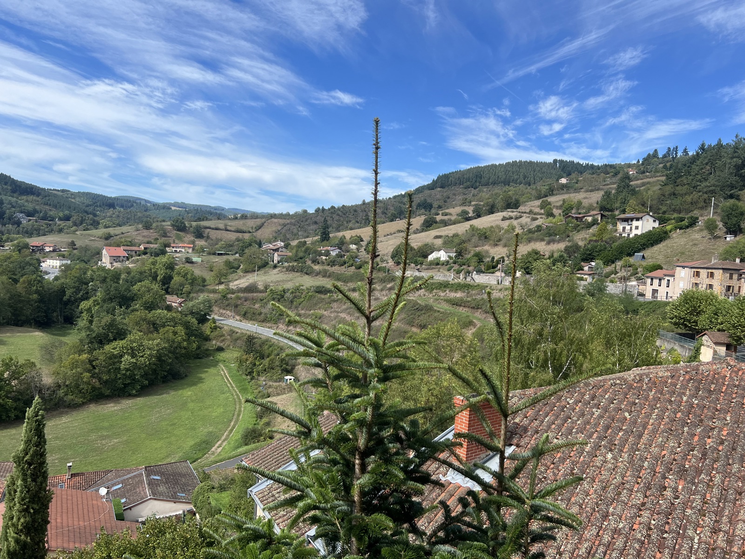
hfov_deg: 67.3
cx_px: 372
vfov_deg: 53.1
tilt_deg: -3.5
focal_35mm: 26
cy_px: 280
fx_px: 560
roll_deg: -3.6
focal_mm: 5.7
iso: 50
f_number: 1.5
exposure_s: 1/2994
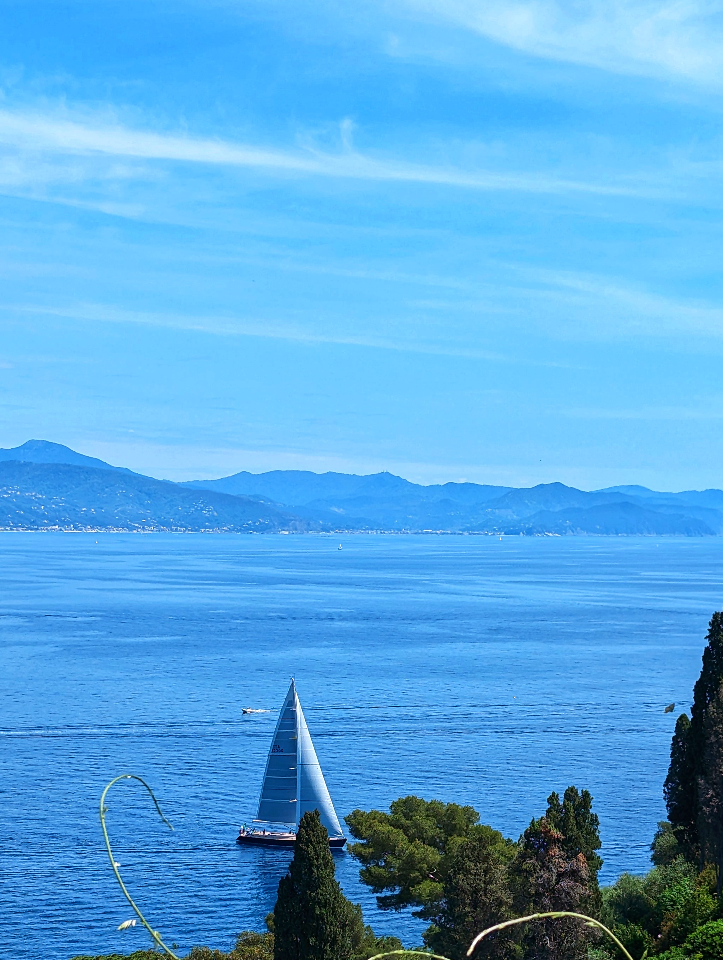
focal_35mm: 72
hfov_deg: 20.5
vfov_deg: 26.8
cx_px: 370
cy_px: 669
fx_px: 2000
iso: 51
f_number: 1.85
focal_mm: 6.81
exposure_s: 1/2169
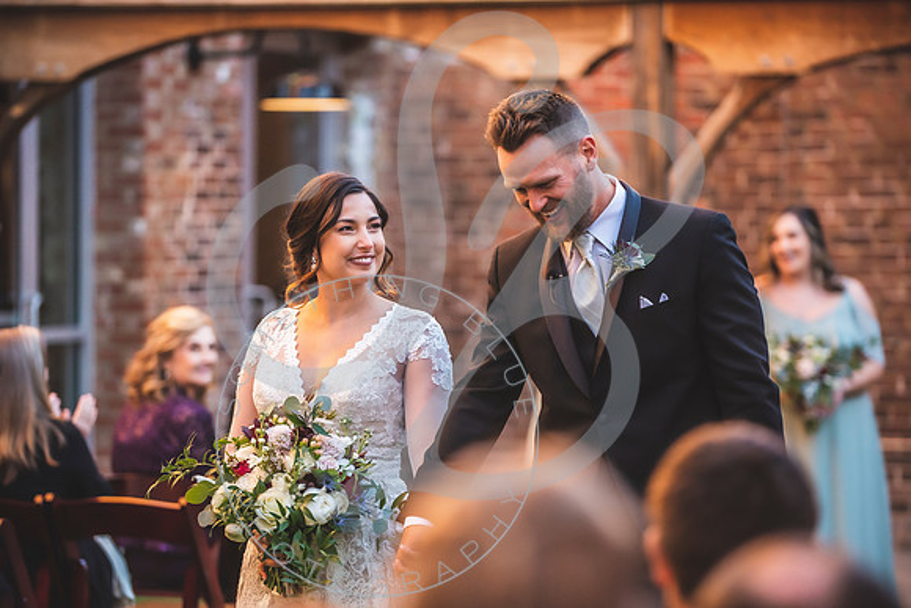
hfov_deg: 13.9
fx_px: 3739
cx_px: 456
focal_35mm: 148
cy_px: 304
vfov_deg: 9.3
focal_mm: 135
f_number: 2.8
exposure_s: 1/640
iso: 640
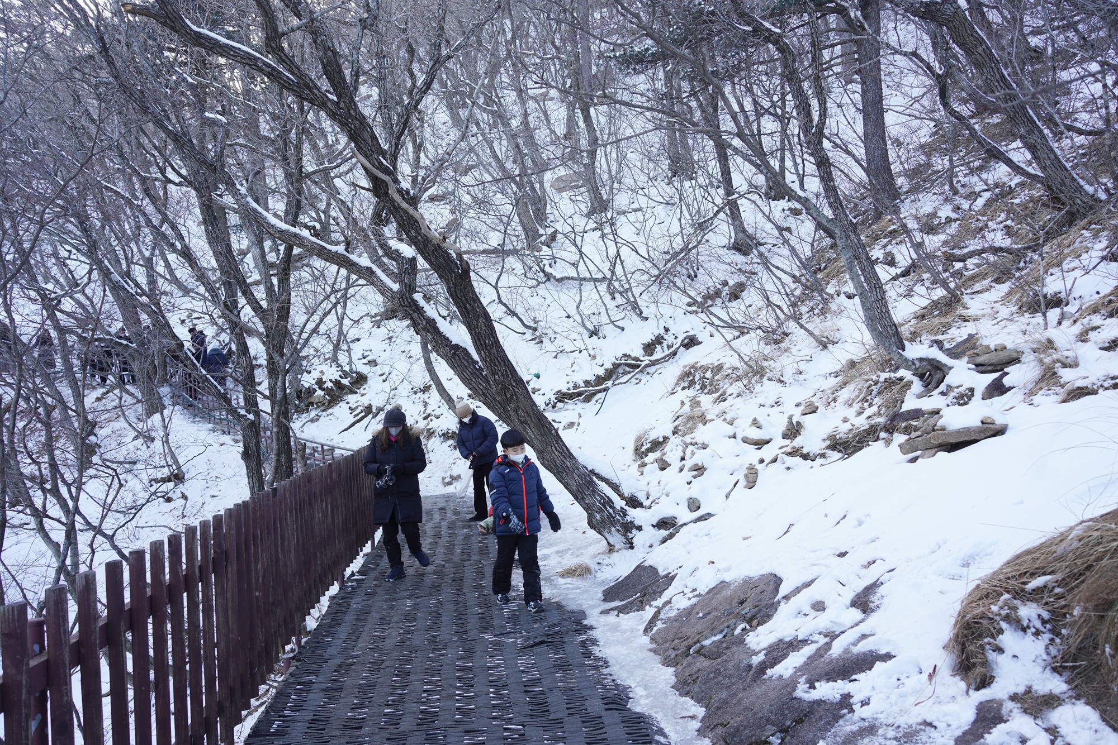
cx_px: 559
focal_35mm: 29
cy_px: 372
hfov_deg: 63.7
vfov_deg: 45.0
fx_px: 901
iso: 160
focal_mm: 29
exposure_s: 1/100
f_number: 5.6
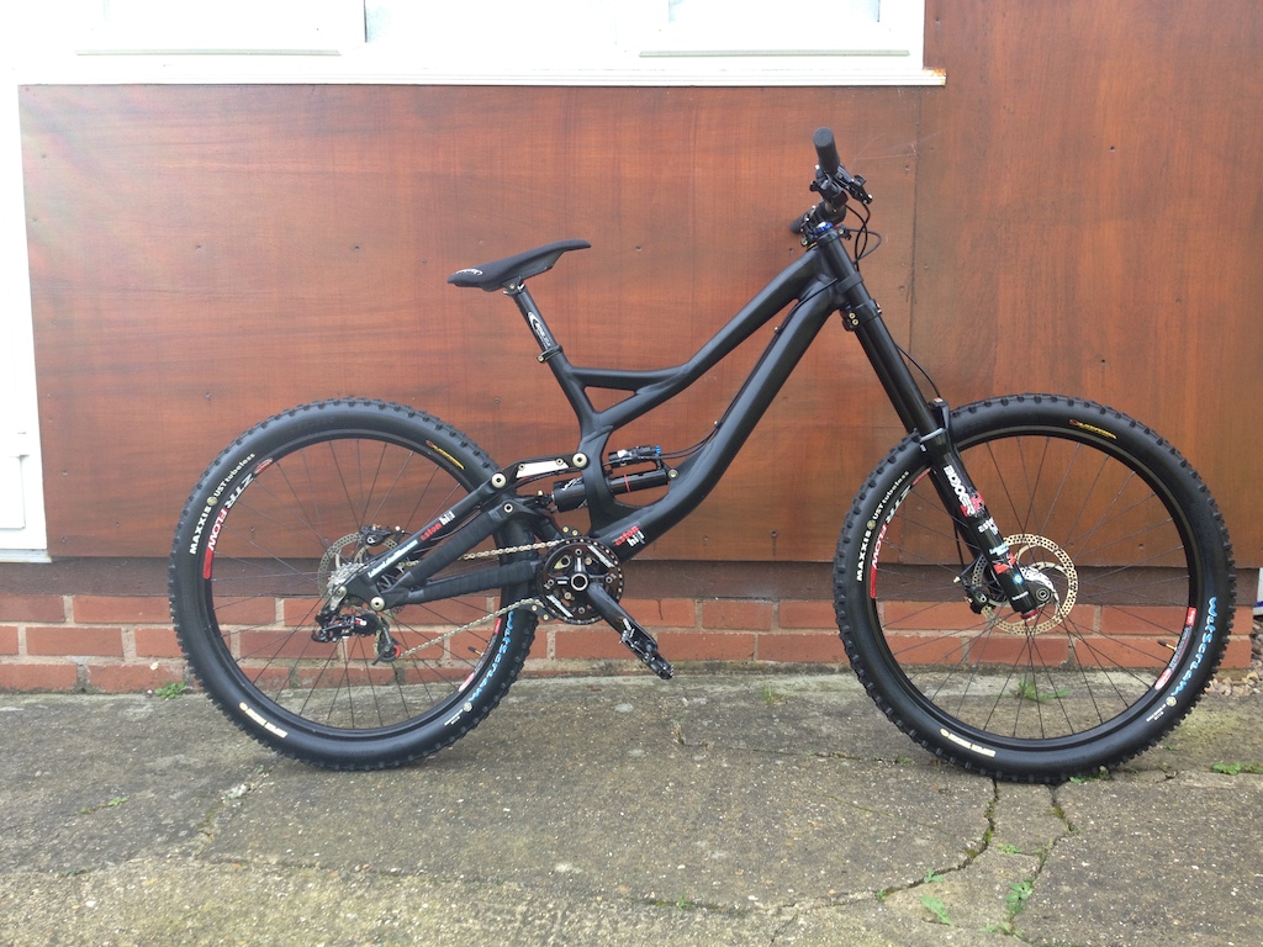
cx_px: 632
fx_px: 1277
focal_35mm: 35
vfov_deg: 40.7
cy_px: 474
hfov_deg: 52.6
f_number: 2.4
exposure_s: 1/125
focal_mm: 4.28
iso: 64
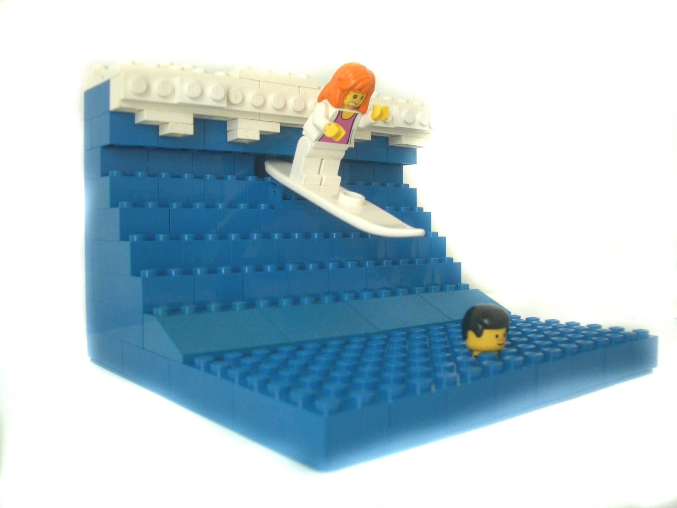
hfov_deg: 52.6
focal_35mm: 35
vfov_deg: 40.7
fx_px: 685
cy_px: 254
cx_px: 338
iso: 50
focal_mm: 5.8
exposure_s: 1/125
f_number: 2.6
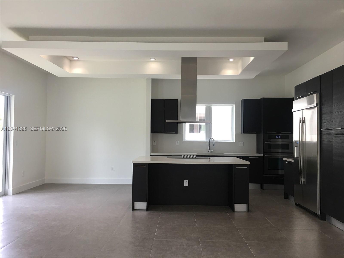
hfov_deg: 61.7
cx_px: 172
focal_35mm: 29
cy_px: 129
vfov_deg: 48.2
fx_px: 288
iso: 25
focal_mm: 4.15
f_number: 2.2
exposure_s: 1/40
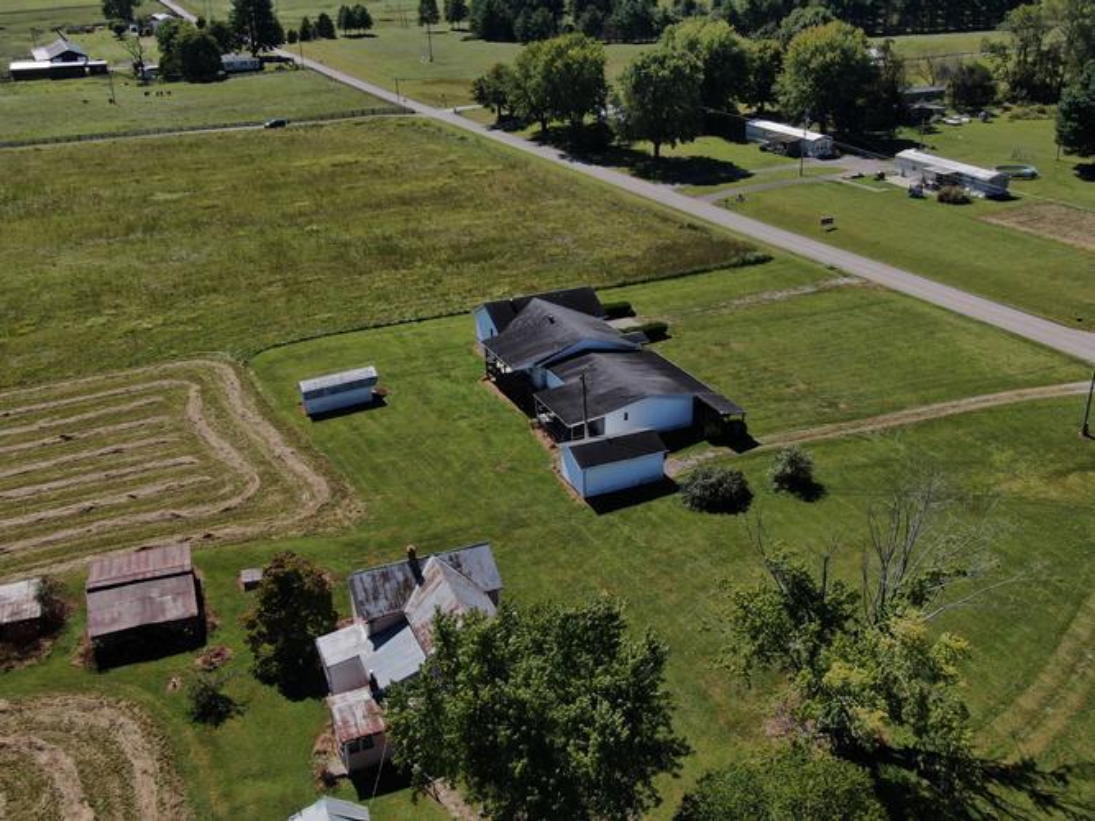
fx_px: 1170
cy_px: 410
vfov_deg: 38.7
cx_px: 548
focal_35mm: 37
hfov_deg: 50.1
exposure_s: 1/1250
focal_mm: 6.35
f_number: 3.4
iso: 100
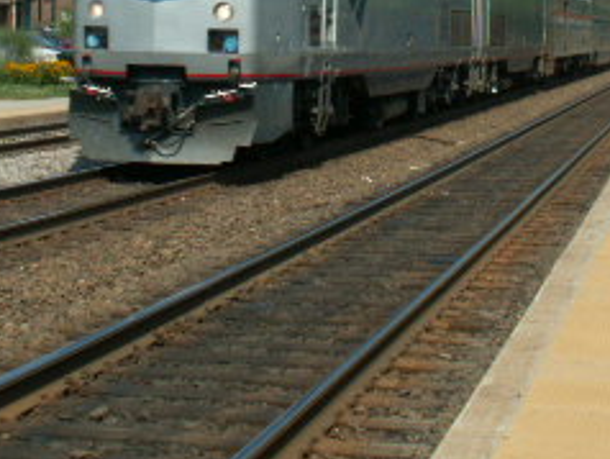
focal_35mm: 94
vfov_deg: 15.5
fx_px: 1658
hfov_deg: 20.8
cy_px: 15
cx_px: 287
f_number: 7.1
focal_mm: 5.86
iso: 50
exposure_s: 1/200
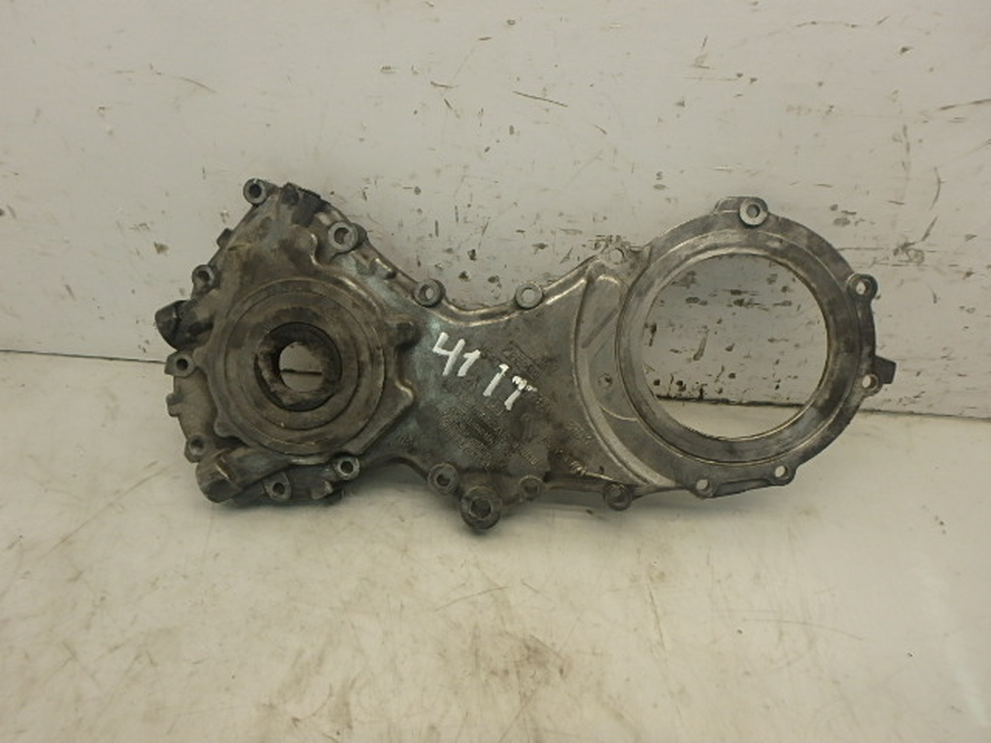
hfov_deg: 79.0
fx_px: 601
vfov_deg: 63.4
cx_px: 496
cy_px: 372
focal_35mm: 21
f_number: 3.5
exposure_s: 1/60
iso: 200
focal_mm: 3.7
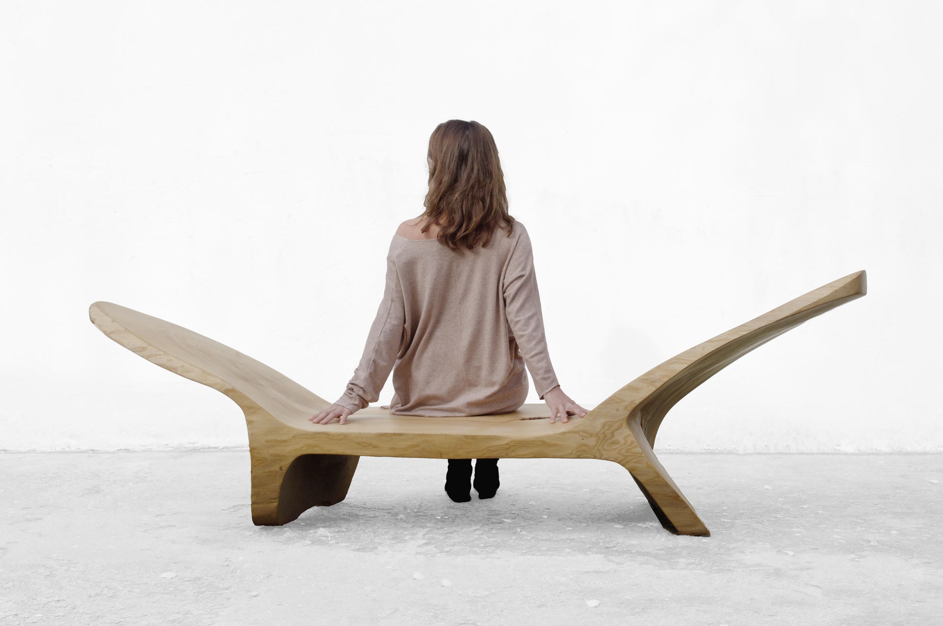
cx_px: 472
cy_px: 313
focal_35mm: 54
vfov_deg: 25.0
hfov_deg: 36.9
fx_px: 1413
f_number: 9
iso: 200
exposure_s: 1/320
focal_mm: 36
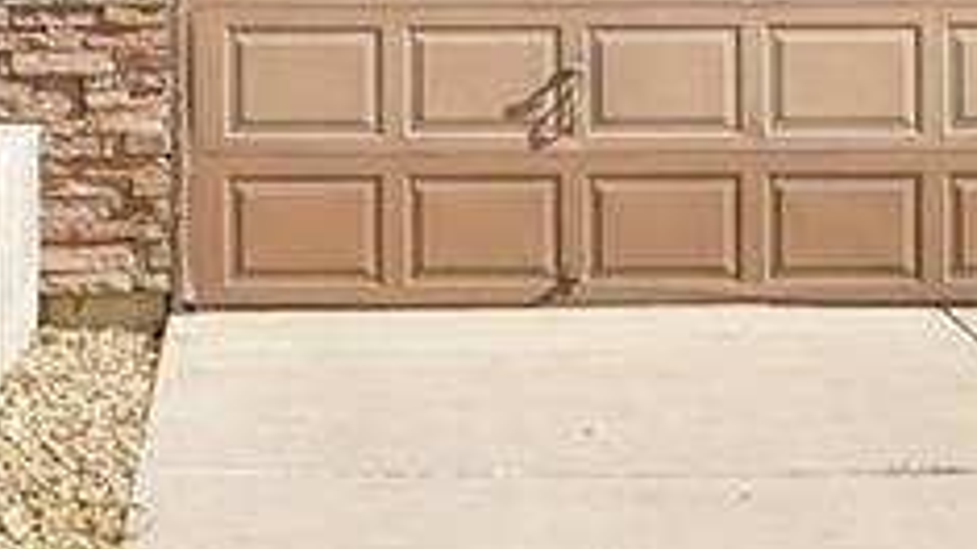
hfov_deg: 14.3
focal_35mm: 150
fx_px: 3885
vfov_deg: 7.9
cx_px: 358
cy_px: -333
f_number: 8
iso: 100
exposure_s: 1/160
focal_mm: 21
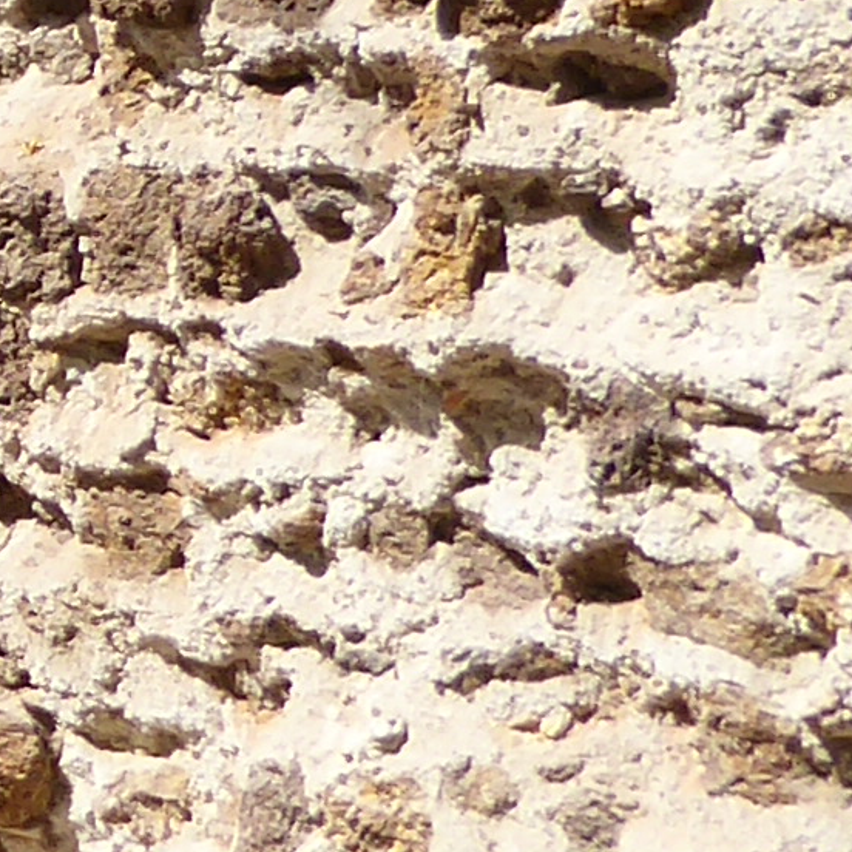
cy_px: -39
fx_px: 4455
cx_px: -1585
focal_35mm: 160
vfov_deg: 10.8
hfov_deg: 9.1
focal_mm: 4.3
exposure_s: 1/500
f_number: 3.3
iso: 80
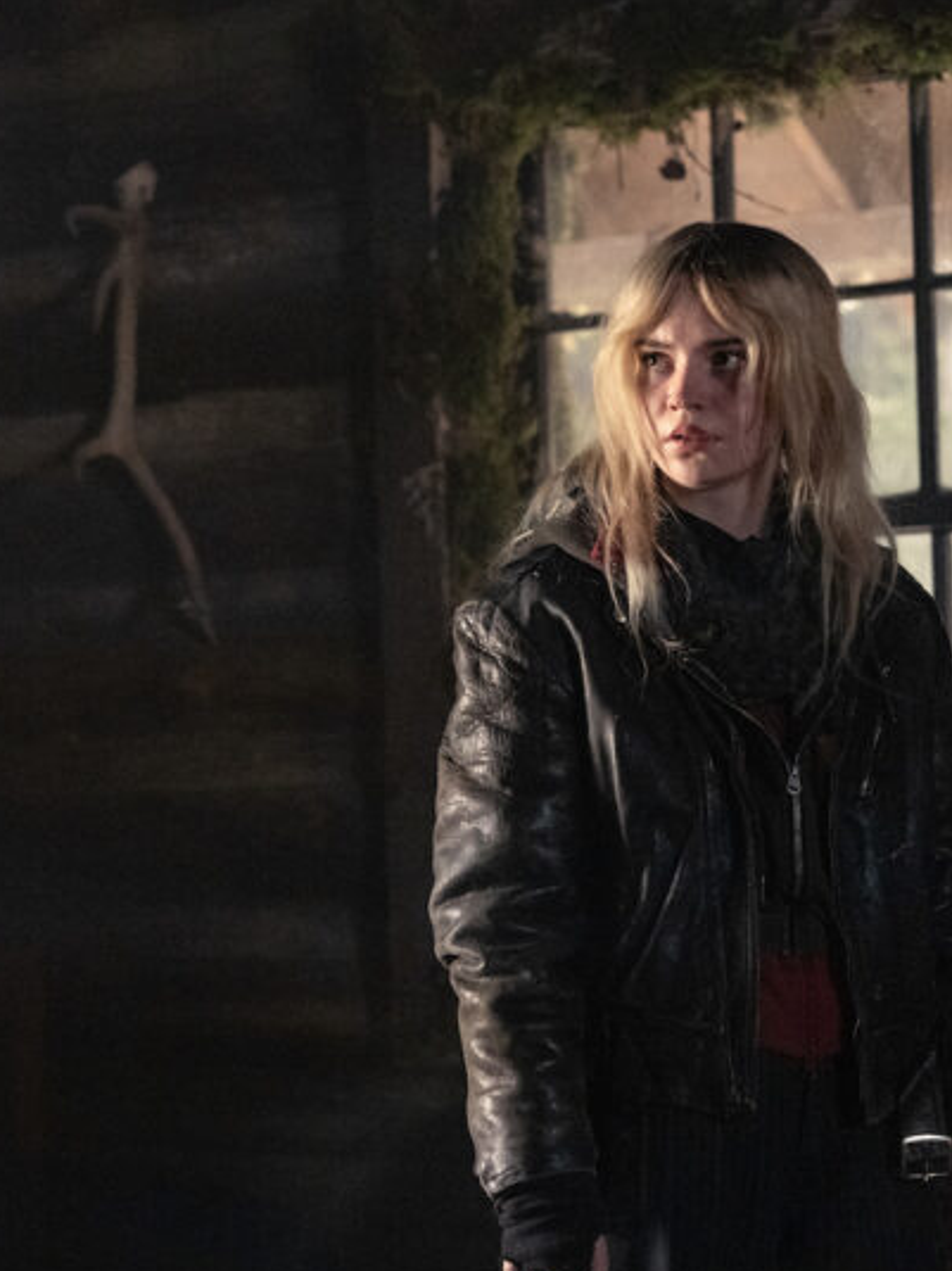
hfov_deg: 16.4
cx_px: 123
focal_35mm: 89
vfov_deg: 22.0
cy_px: 649
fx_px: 3265
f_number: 2.8
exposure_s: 1/200
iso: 6400
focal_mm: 55
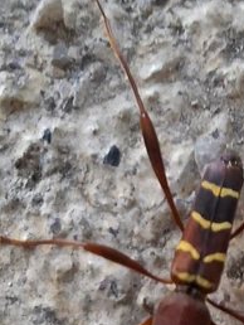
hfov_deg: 23.1
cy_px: 280
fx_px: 582
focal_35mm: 62
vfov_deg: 30.1
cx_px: 220
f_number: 2.4
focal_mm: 2.13
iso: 64
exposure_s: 1/33
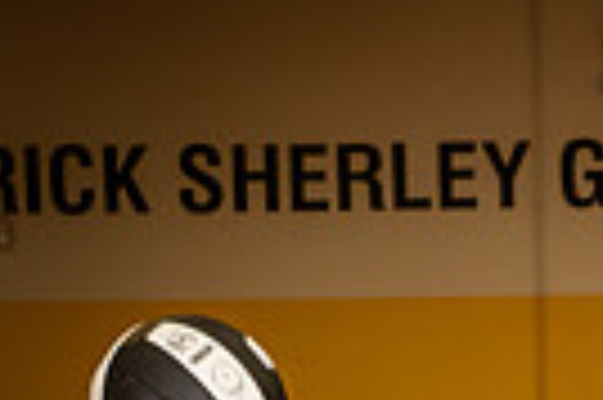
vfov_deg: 8.1
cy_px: 962
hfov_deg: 13.1
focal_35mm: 155
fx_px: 2593
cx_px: 594
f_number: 7.1
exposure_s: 1/320
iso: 800
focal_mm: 46
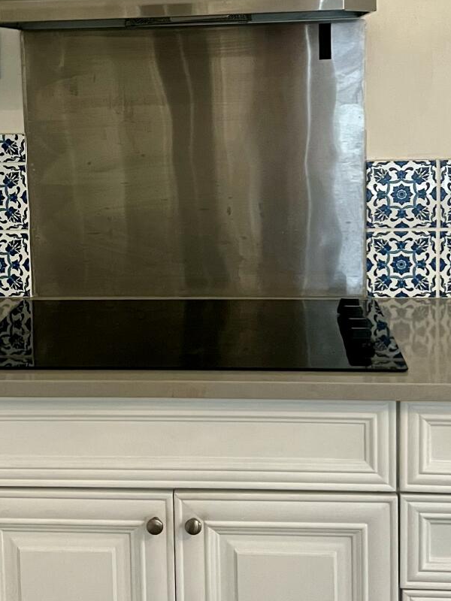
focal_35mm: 65
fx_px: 1129
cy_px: 204
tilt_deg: -7.8
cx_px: 165
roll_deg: +2.2
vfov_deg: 29.6
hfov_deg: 22.5
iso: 400
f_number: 1.5
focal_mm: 5.7
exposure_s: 1/60
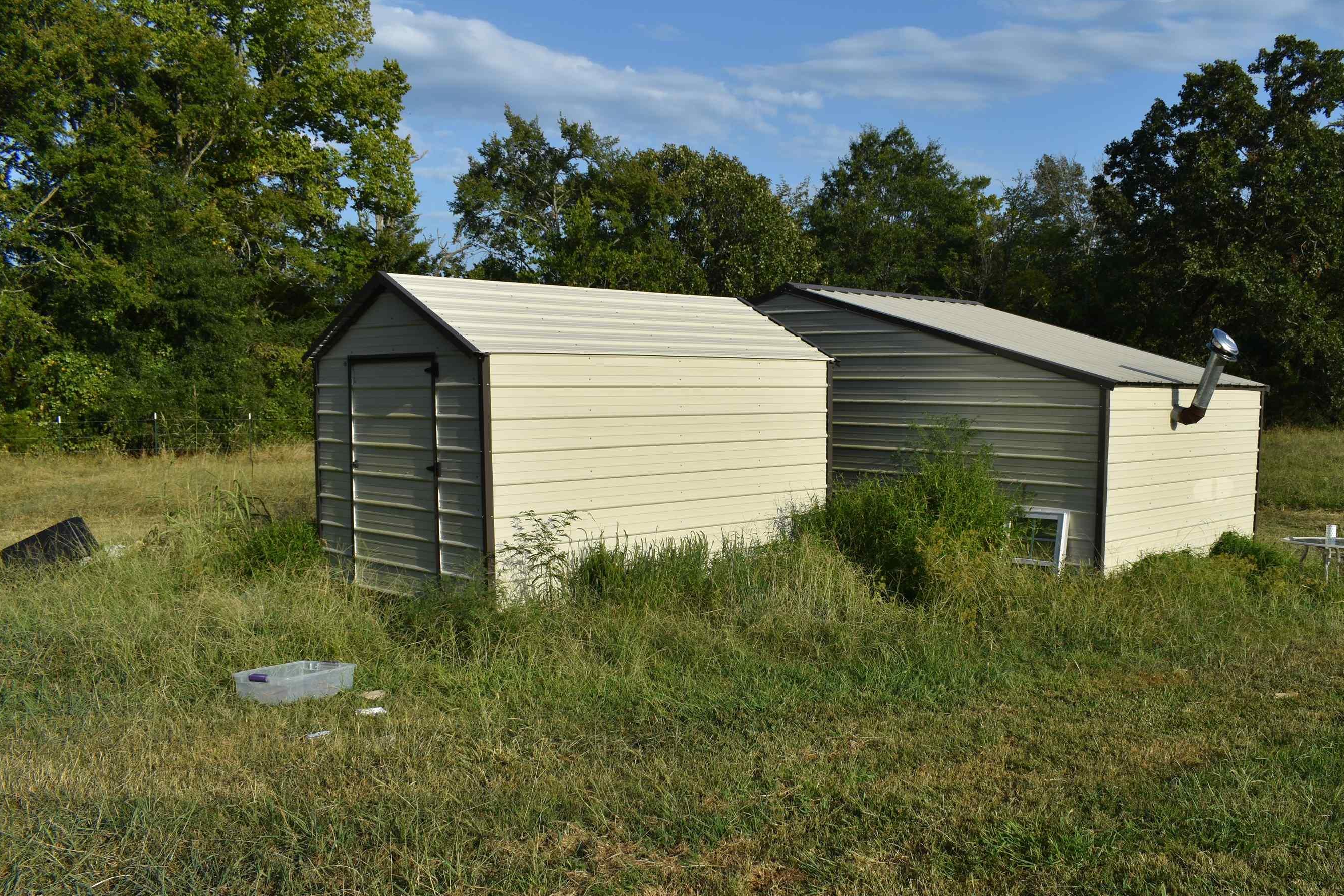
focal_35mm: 31
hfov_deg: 60.0
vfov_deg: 42.3
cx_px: 769
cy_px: 495
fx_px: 1157
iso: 100
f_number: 9
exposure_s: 1/320
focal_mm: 18
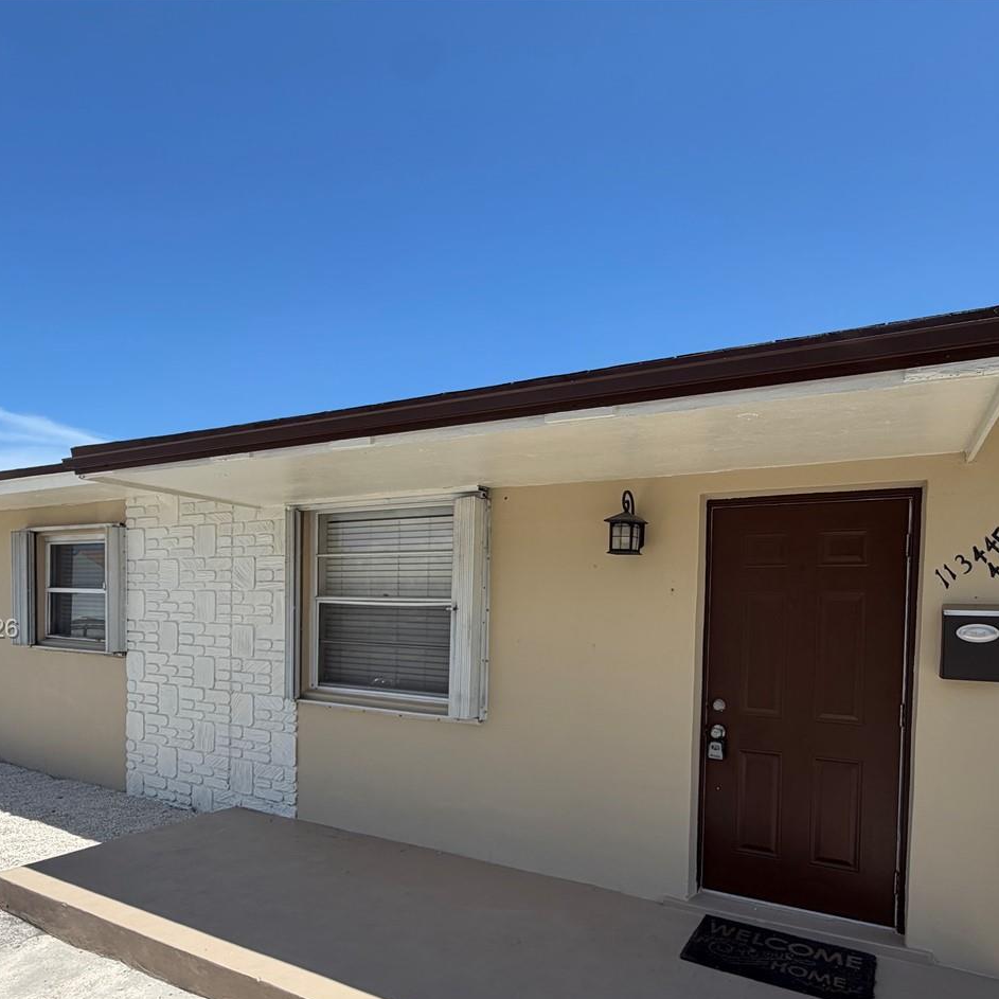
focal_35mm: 21
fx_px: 686
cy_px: 630
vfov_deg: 70.9
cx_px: 536
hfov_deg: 72.0
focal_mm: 2.22
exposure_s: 1/770
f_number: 2.2
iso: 25
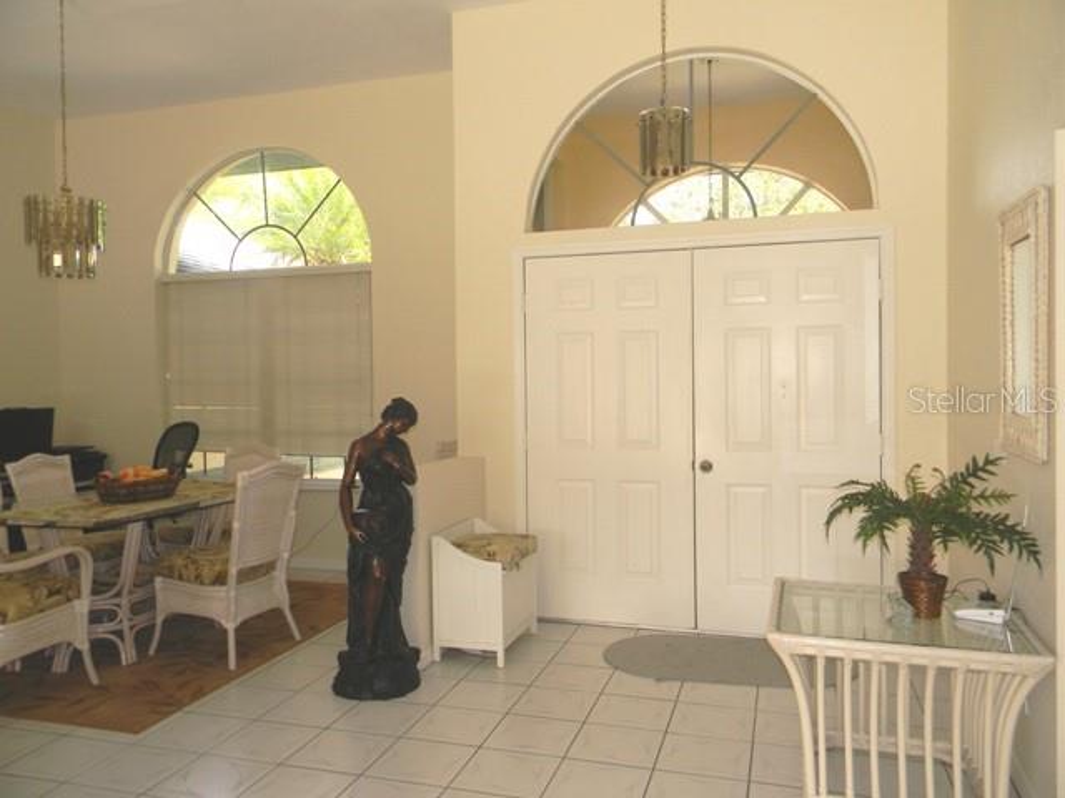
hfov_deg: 63.4
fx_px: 861
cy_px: 399
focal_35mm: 28
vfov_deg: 49.7
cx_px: 532
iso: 80
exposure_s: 1/39.6
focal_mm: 5
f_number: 3.5
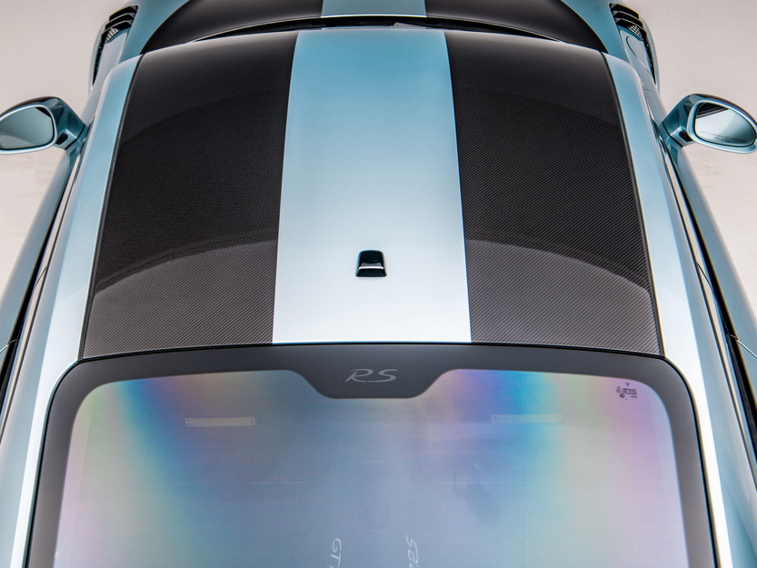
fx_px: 1137
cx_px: 374
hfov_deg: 36.8
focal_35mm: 52
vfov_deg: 28.0
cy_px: 262
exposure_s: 1/160
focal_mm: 44
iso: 100
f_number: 10
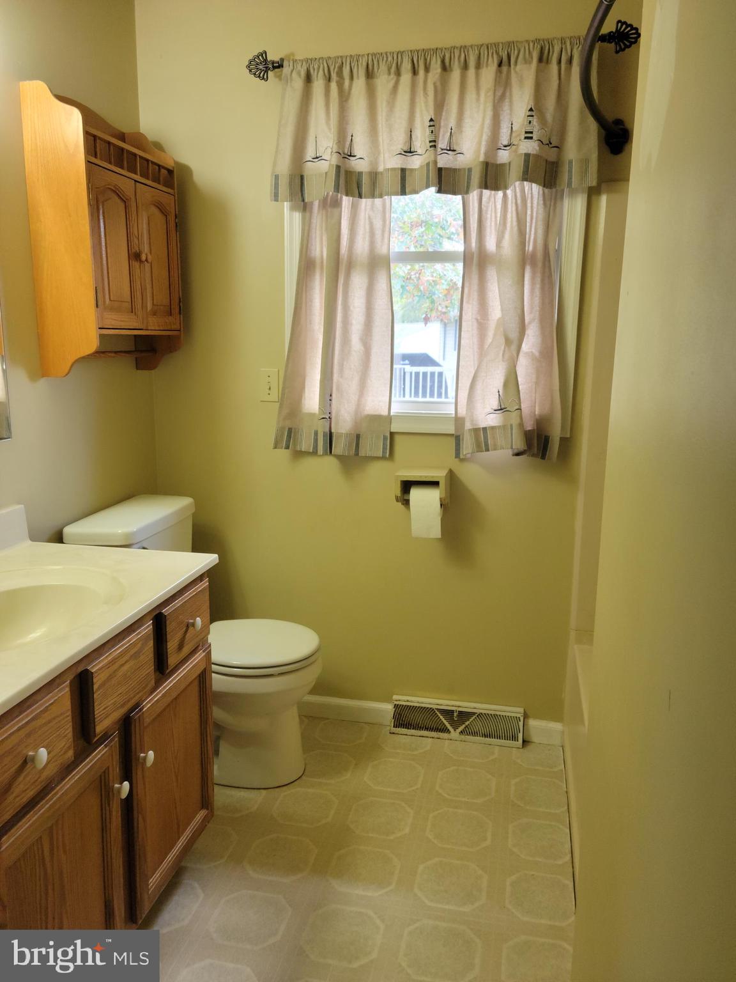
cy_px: 491
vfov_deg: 63.4
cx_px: 368
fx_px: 794
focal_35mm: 28
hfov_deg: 49.7
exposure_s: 1/59
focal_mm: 5.9
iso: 200
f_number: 2
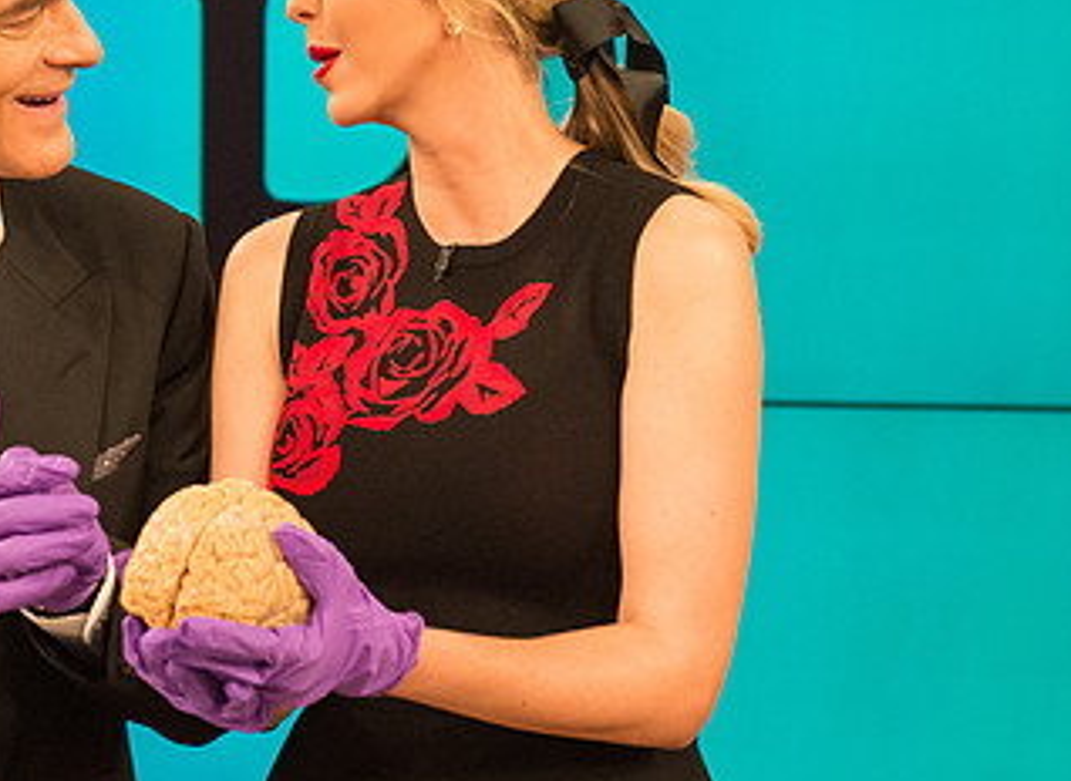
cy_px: 423
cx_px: 207
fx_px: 5484
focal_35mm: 179
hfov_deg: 11.1
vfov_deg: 8.1
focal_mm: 70
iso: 2500
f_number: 5
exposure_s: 1/320
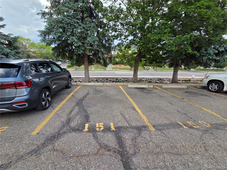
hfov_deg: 106.2
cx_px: 114
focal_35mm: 13
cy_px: 85
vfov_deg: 89.9
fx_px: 85
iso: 50
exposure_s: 1/405
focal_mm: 2.2
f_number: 2.2
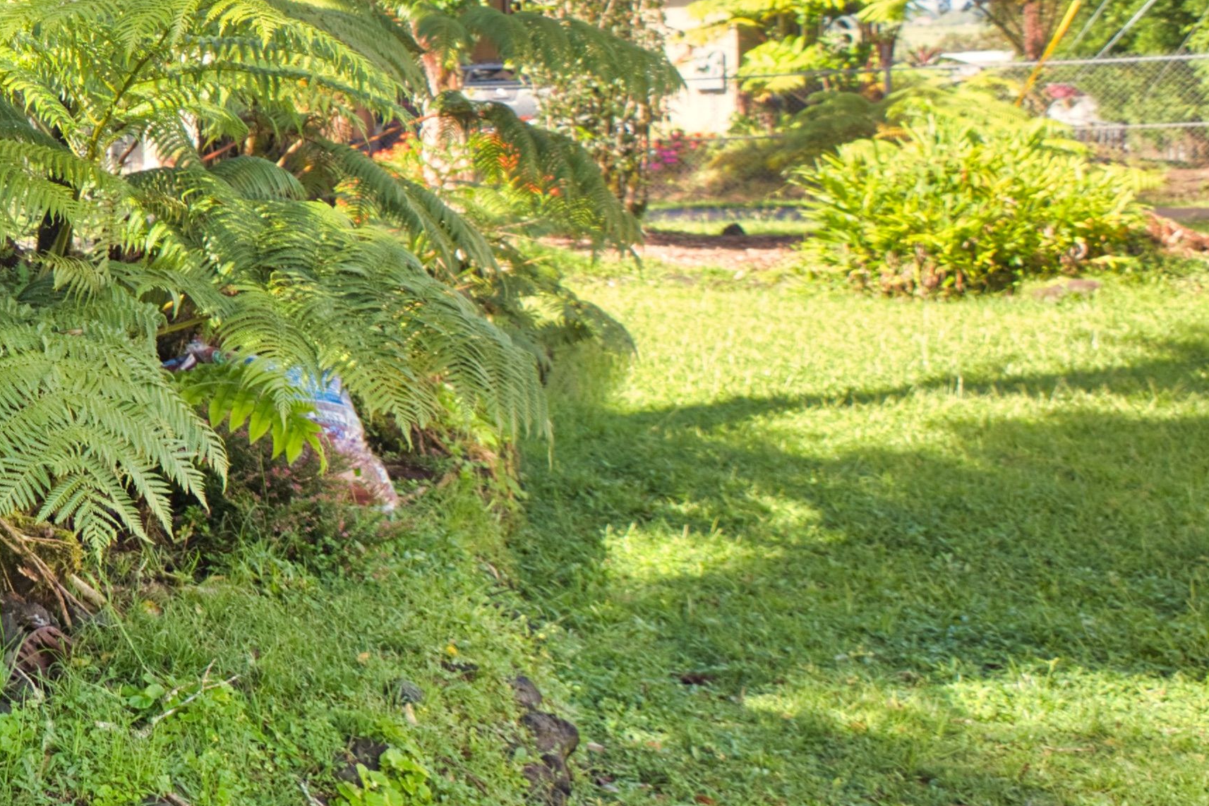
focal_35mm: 65
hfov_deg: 20.5
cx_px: -1025
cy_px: 127
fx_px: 2183
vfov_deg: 20.6
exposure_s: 1/160
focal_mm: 14
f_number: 4
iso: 50
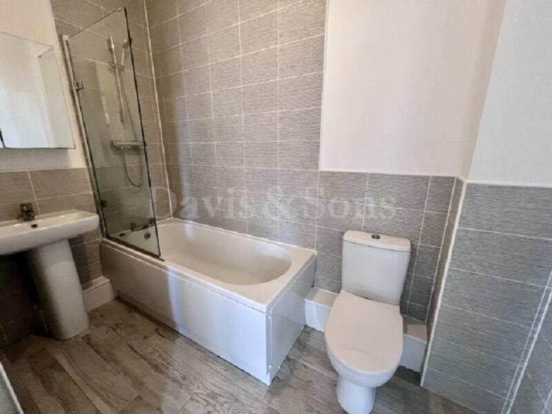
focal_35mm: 13
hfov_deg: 106.2
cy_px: 207
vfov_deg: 89.9
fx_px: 207
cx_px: 276
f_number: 1.8
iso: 250
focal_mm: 1.57
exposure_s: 1/63
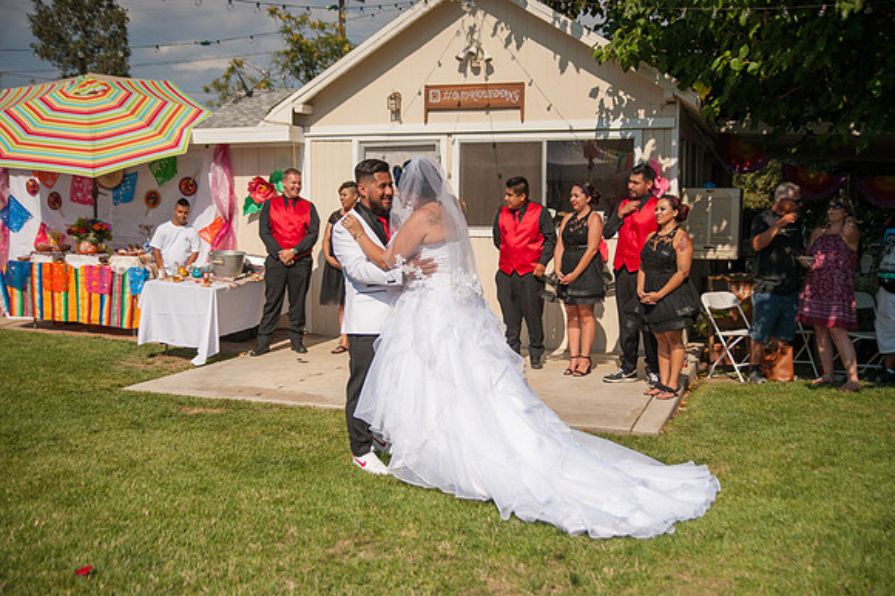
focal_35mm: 38
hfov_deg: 50.7
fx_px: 944
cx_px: 448
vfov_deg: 35.0
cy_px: 298
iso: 200
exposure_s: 1/8000
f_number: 2.8
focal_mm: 38
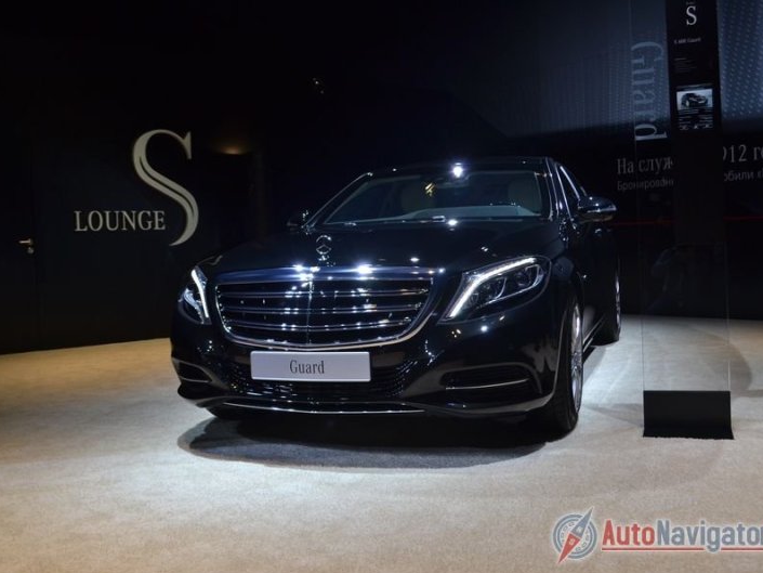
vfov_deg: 39.7
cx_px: 394
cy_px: 288
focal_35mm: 36
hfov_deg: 51.3
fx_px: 794
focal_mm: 22
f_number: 5.6
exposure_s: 1/125
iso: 250
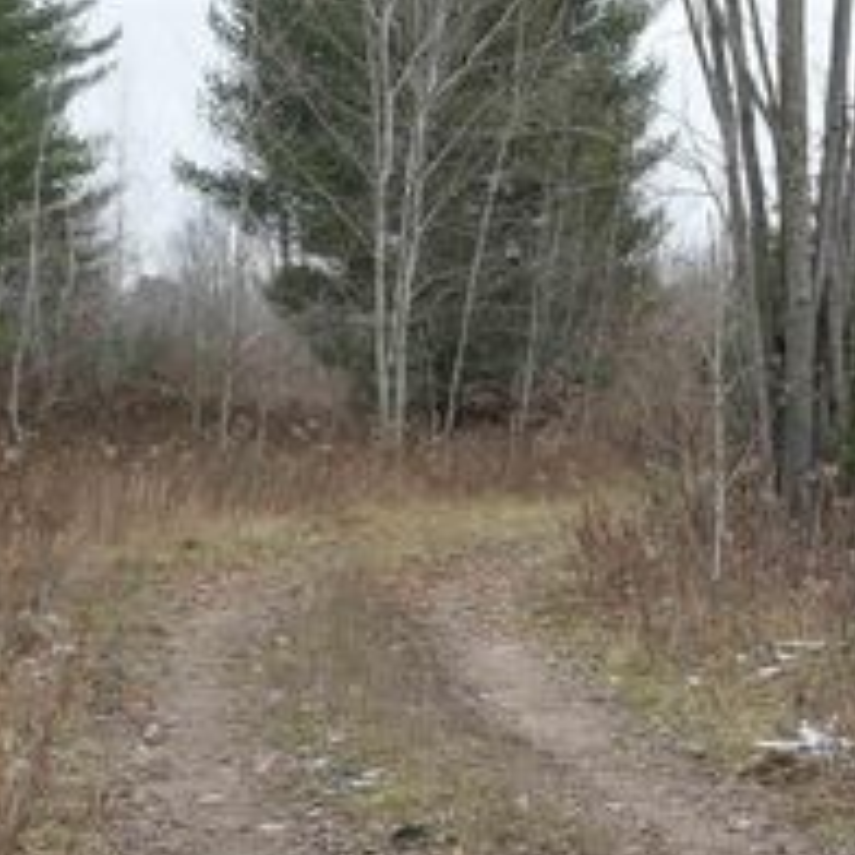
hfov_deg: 22.0
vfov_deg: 22.2
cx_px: 654
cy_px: 434
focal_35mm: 78
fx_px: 2180
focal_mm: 8.8
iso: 125
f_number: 1.4
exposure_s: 1/1600
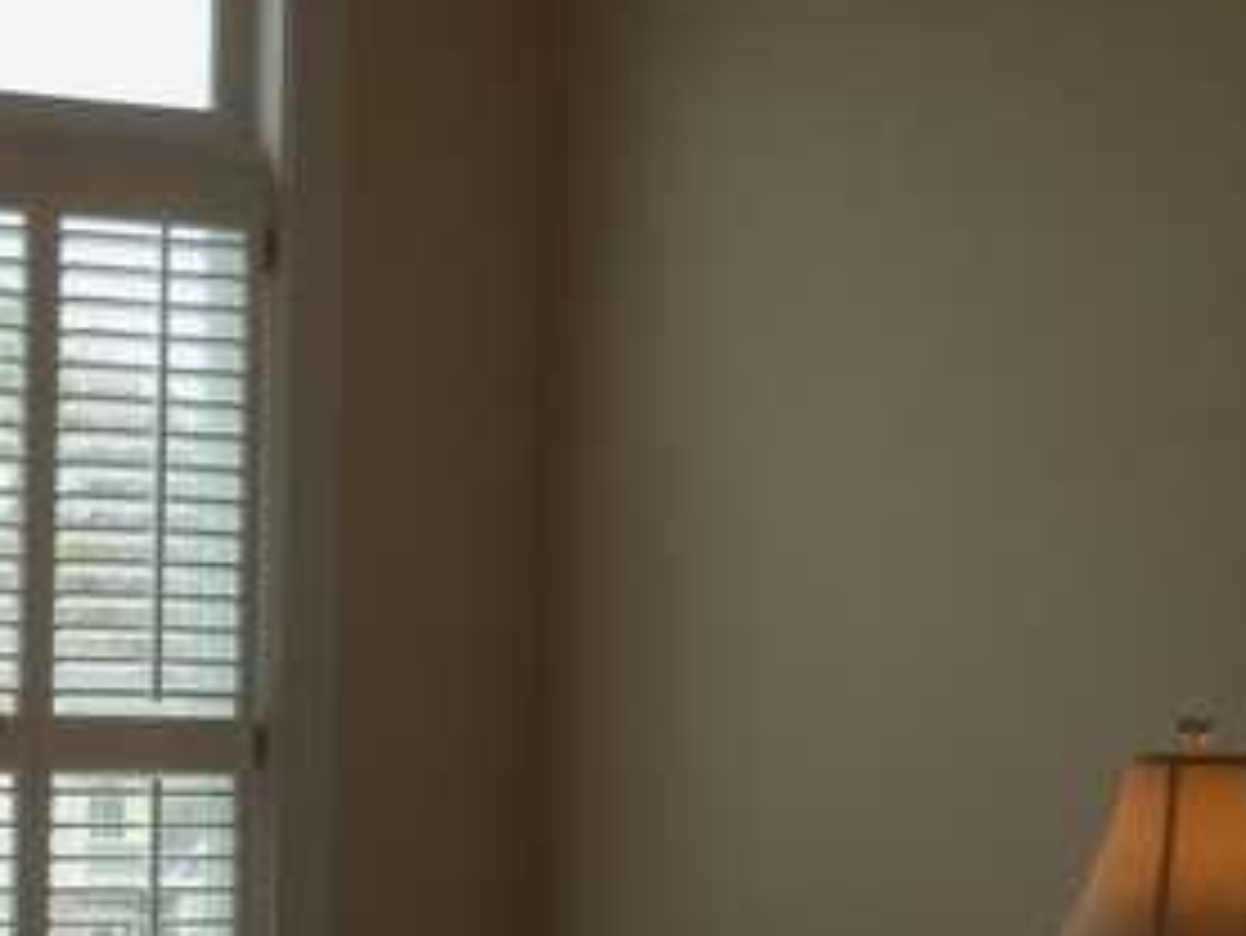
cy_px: 806
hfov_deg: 19.5
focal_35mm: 97
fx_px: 3493
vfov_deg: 15.1
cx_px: -90
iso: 80
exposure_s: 1/125
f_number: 3.2
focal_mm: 7.1
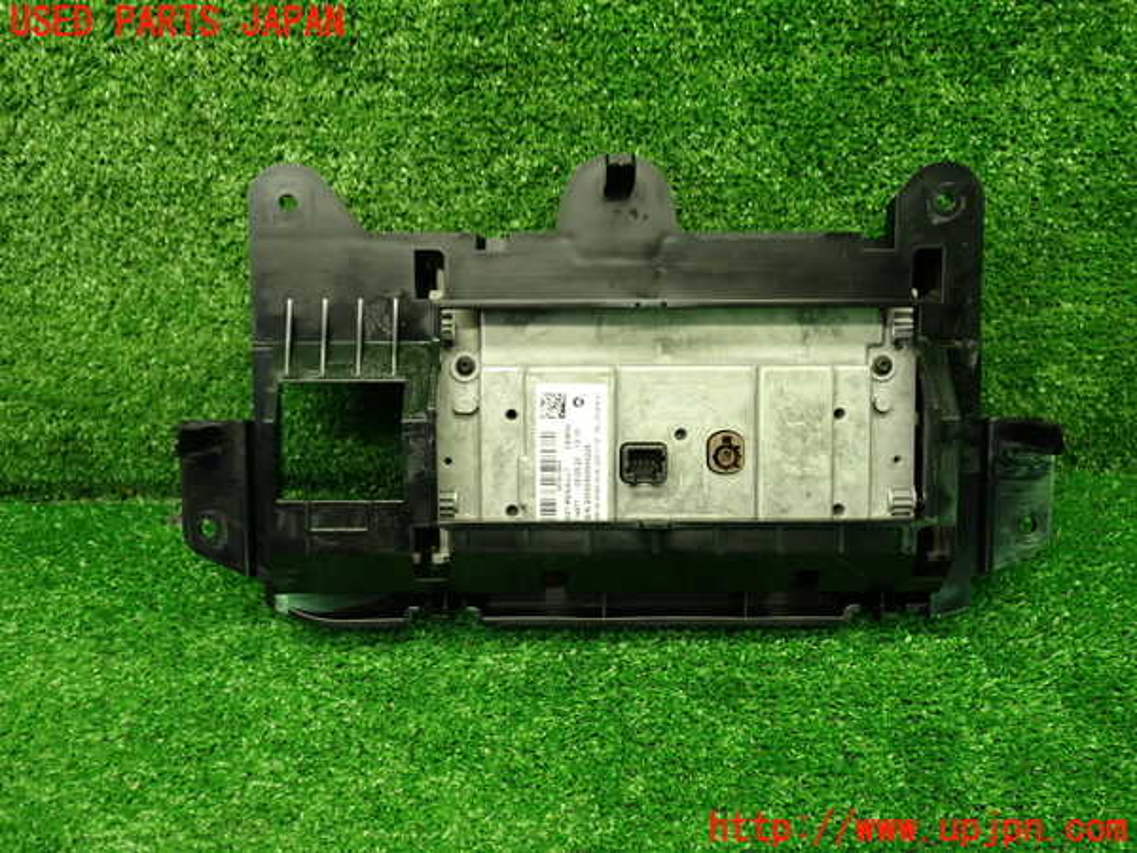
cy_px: 426
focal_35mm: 30
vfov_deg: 46.8
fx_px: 985
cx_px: 568
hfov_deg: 60.0
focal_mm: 5.4
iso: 200
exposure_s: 1/30
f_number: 2.3
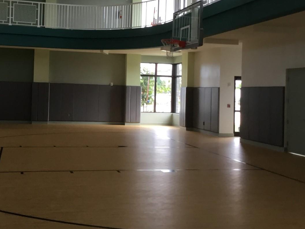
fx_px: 414
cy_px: 82
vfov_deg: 30.7
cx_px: 111
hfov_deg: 40.1
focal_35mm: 47
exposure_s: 1/30
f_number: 2.4
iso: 25
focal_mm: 3.3
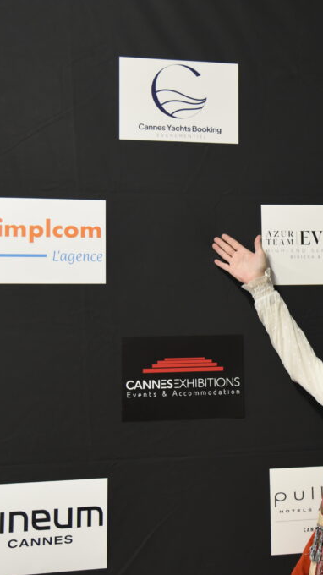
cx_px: 330
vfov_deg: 34.9
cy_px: 288
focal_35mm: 60
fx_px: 914
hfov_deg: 19.4
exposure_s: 1/80
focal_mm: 38
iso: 1800
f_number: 4
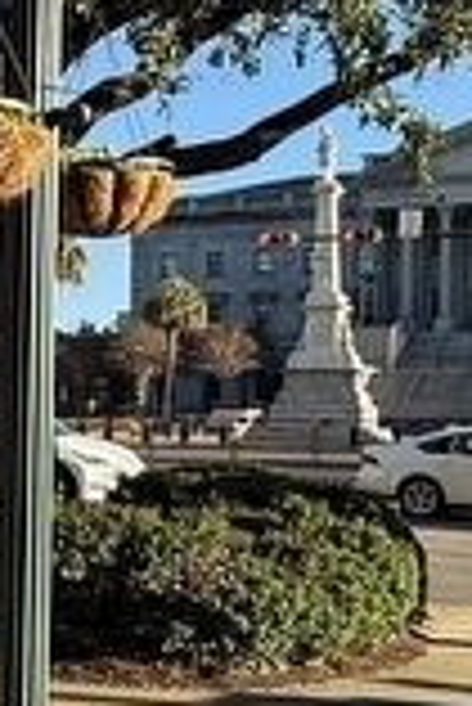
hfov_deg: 18.3
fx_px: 1452
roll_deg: +0.9
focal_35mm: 74
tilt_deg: +1.4
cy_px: 432
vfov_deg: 27.2
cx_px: 90
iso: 50
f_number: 2.2
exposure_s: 1/694
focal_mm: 2.22
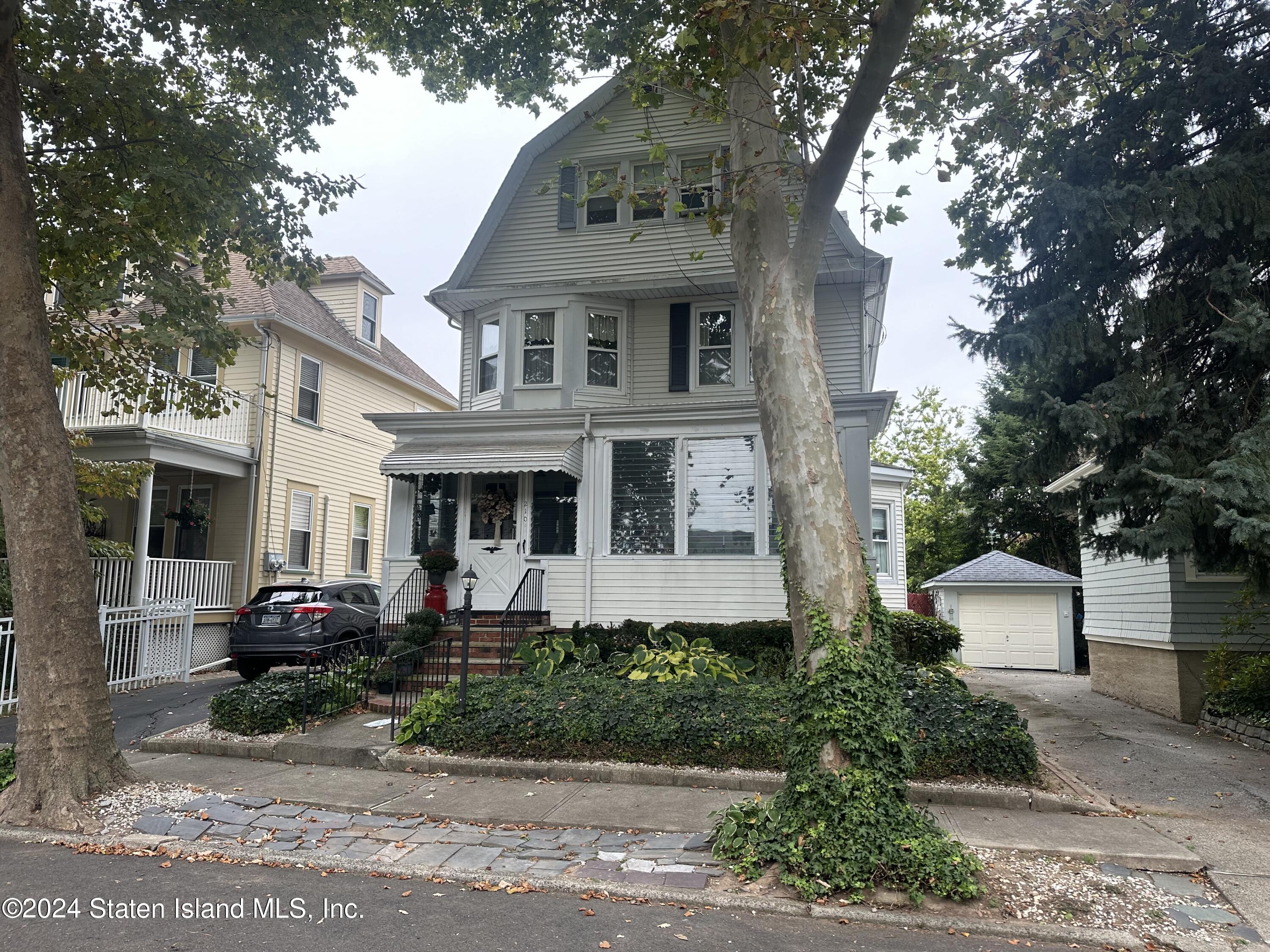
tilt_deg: +7.6
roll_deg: -0.5
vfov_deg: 56.8
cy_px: 476
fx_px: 881
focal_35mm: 24
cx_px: 635
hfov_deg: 71.6
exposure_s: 1/276
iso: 80
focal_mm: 6.86
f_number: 1.78
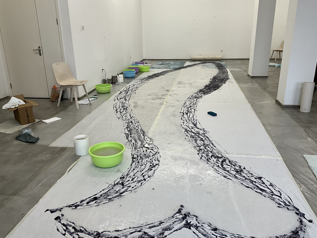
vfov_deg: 48.2
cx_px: 158
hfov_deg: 61.7
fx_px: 266
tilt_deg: -19.9
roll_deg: +0.6
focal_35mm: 29
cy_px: 119
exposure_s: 1/102
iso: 64
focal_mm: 3
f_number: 1.8
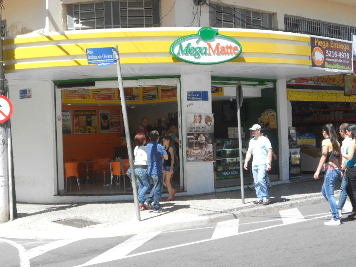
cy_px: 134
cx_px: 178
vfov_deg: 26.1
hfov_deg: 34.3
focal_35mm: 56
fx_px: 576
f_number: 4.9
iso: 80
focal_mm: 10
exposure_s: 1/250
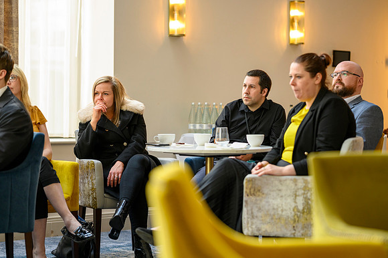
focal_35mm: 91
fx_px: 985
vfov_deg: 14.9
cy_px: 136
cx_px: 207
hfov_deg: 22.3
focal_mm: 85
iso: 640
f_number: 2.2
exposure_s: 1/200
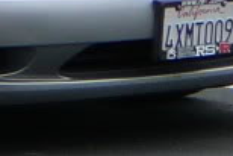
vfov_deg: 1.2
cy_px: -117
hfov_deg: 1.9
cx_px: -399
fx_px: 7165
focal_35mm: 1106
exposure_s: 1/200
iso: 80
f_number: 3.9
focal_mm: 19
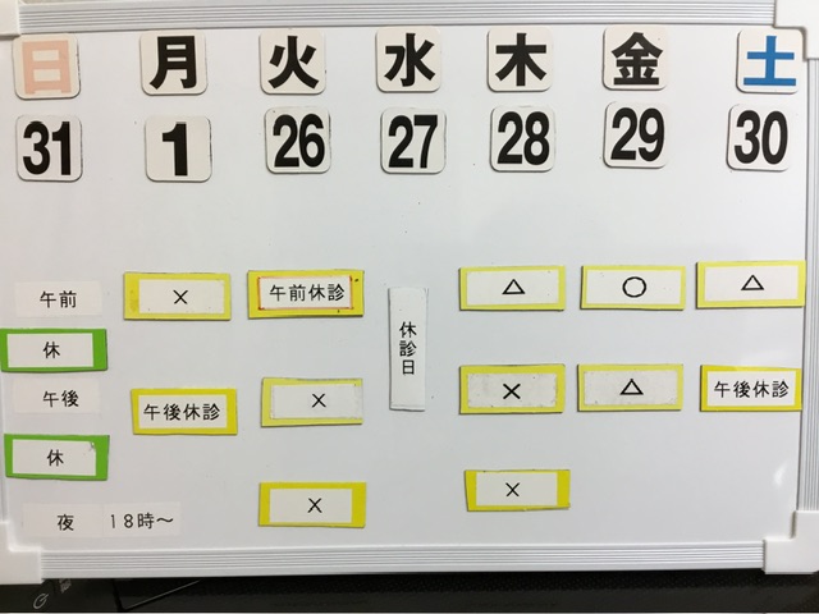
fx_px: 733
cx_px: 410
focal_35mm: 31
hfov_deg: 58.4
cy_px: 307
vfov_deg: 45.4
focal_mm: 3.3
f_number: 2.4
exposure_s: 1/30
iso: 25
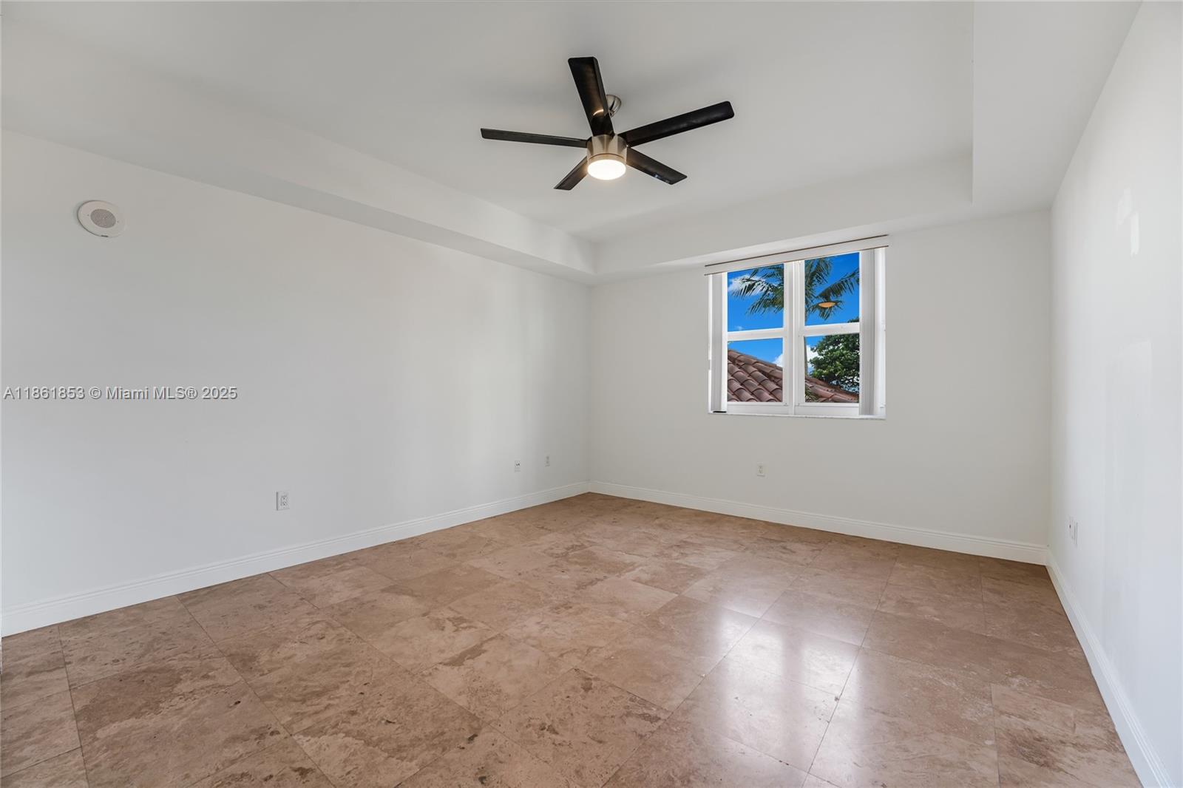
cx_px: 592
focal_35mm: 14
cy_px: 394
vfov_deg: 81.2
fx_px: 460
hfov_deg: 104.3
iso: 100
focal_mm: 14
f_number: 8
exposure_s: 1/125
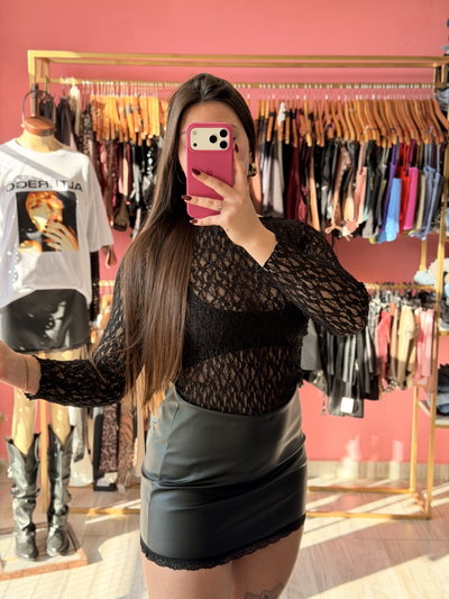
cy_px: 300
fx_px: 830
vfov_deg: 39.6
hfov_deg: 30.3
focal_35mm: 48
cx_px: 224
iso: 80
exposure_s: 1/179
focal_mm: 6.76
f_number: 1.78
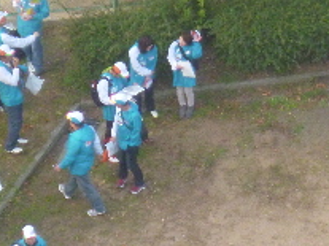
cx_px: 316
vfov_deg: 4.1
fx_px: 3439
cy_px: 164
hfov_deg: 5.5
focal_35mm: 362
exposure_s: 1/60
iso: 500
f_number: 5.9
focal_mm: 21.5
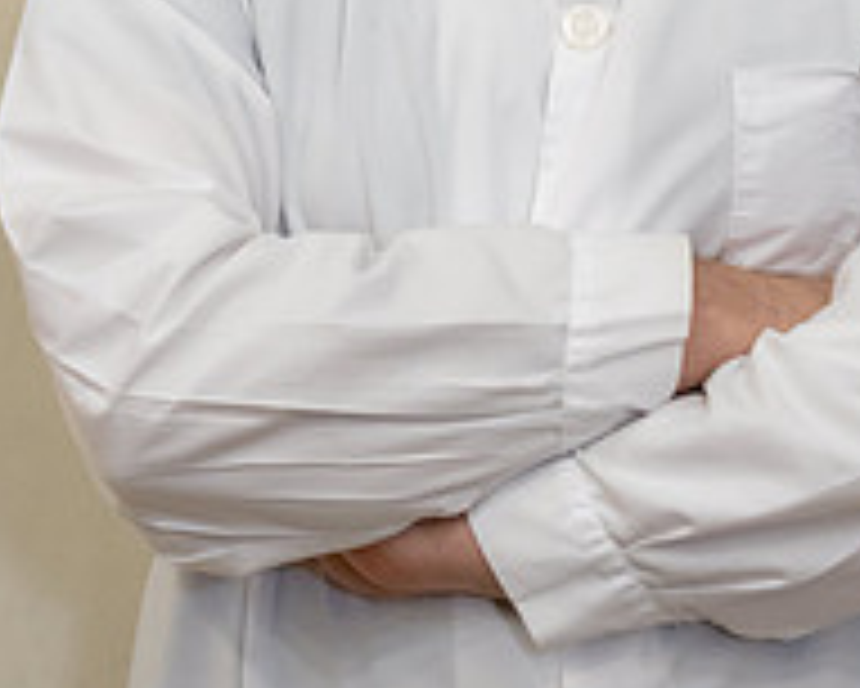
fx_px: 7436
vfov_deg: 5.3
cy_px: -198
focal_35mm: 292
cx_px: 558
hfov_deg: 6.6
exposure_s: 1/80
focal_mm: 132
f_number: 4.5
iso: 4000
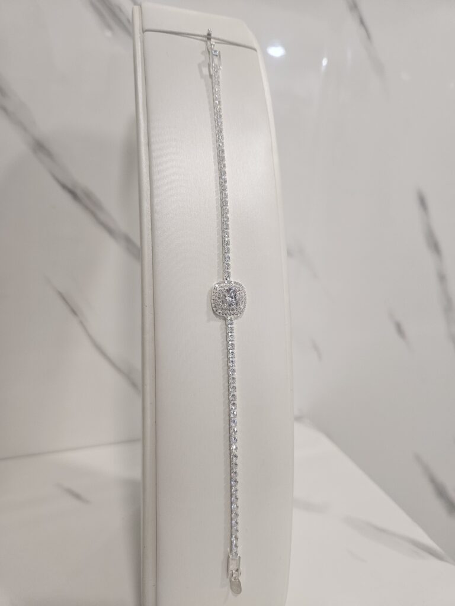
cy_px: 303
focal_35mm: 23
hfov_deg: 58.9
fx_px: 403
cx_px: 228
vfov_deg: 73.9
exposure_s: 1/100
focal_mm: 5.4
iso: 125
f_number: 1.8
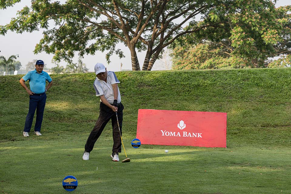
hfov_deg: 28.8
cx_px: 146
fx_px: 566
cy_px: 97
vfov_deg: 19.5
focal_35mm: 70
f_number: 5.6
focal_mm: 70
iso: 2500
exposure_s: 1/2500
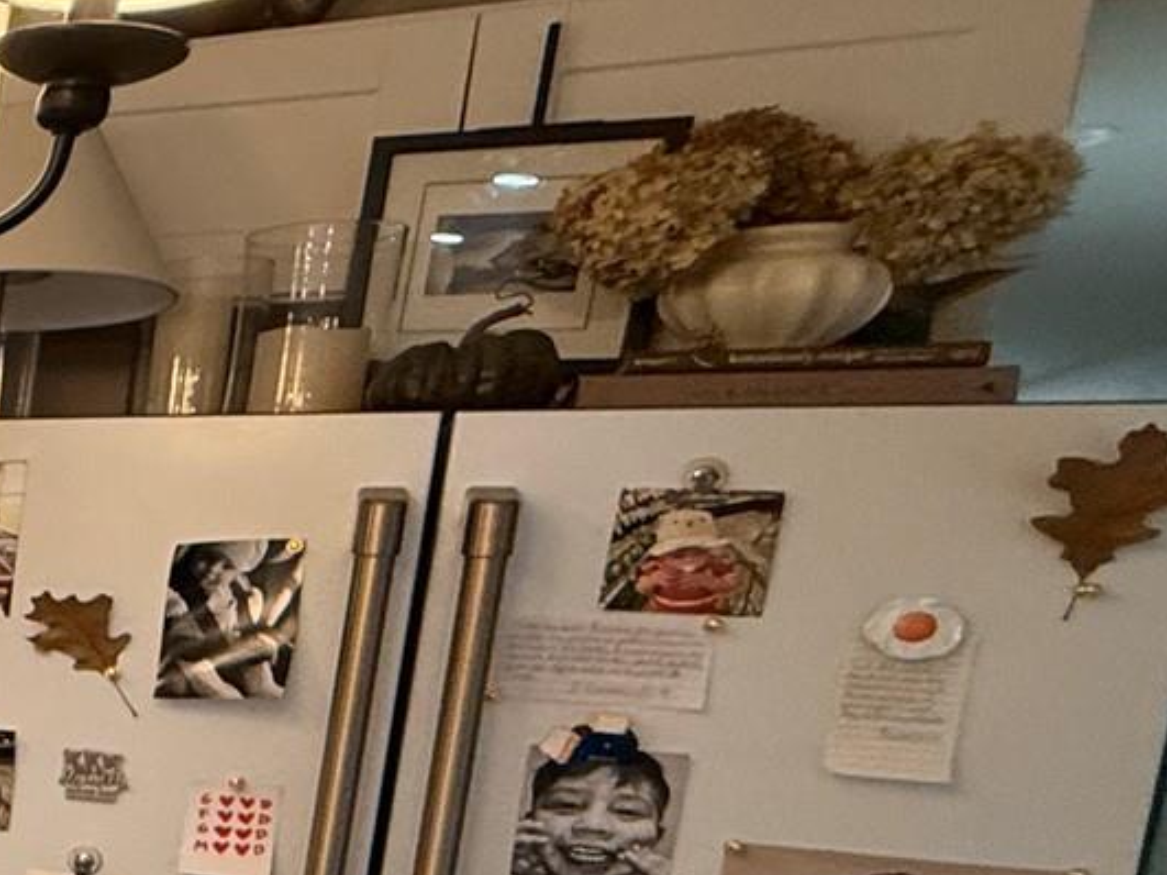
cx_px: -1046
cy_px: 840
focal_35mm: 54
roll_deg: -2.8
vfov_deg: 25.9
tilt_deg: -8.2
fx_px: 1820
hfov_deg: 20.7
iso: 250
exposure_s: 1/60
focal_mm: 2.22
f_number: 2.2
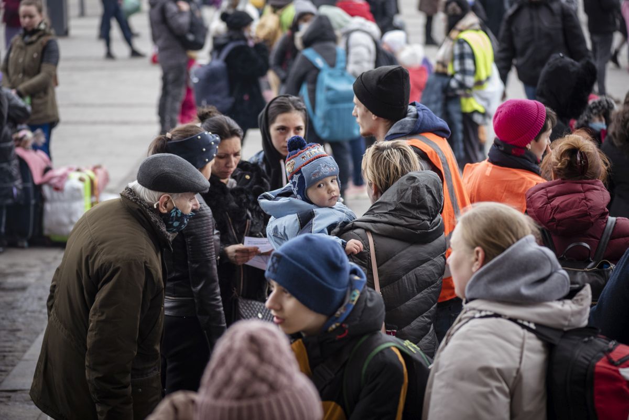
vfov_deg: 13.1
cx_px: 314
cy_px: 210
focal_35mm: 105
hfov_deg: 19.4
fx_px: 1835
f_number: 4
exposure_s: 1/640
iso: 800
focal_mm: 105
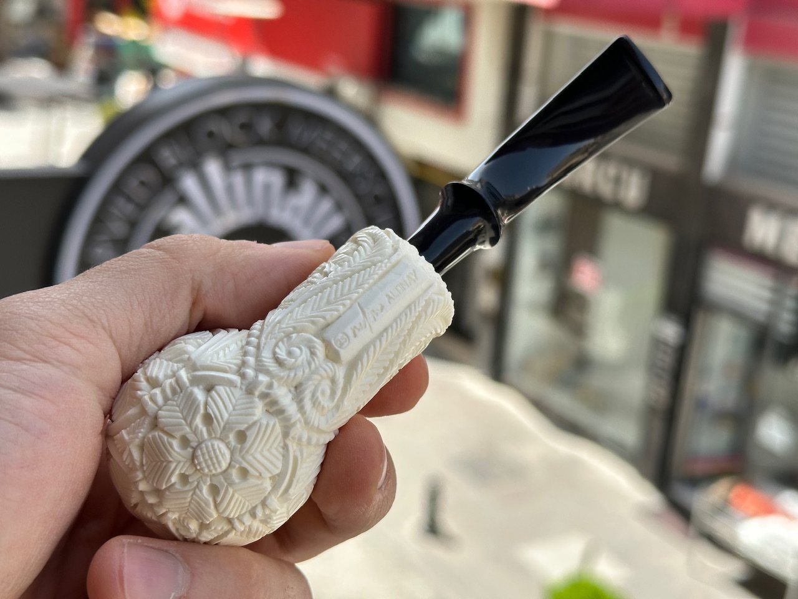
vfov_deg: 30.3
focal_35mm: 48
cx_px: 399
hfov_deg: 39.7
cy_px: 300
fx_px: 1107
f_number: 1.78
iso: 64
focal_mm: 6.86
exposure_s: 1/1050
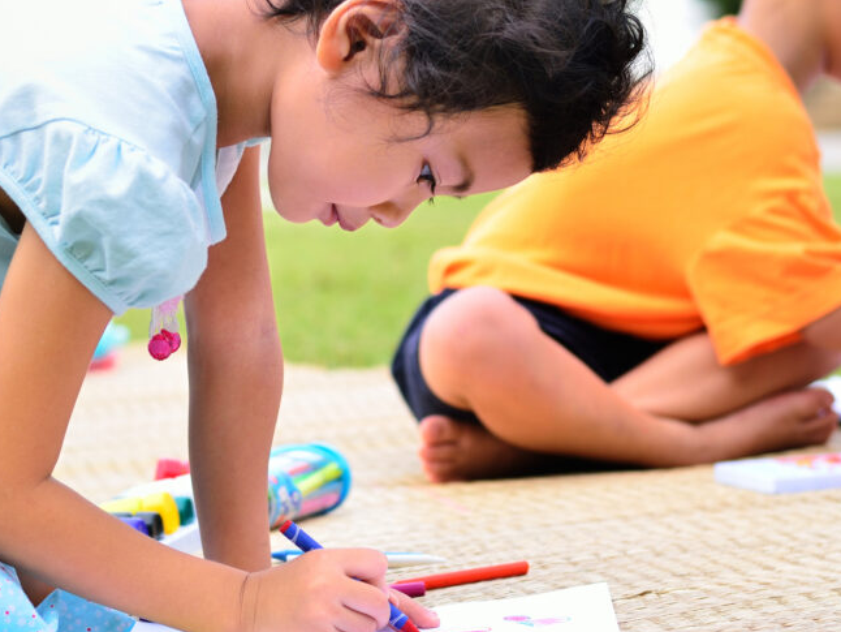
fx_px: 2771
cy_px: 274
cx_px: 315
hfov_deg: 17.2
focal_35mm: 114
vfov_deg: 13.0
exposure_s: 1/200
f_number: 3.5
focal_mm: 50
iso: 100
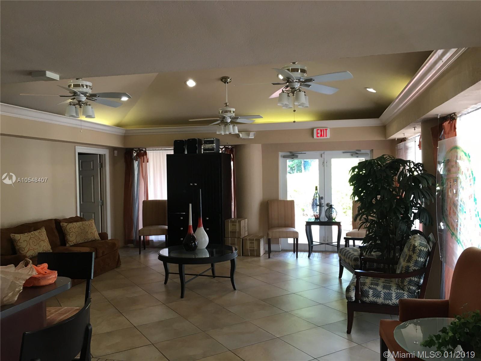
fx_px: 403
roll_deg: +1.8
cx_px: 240
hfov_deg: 61.7
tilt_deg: -1.4
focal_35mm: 29
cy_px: 180
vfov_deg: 48.2
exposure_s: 1/30
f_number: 2.2
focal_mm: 4.15
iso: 32
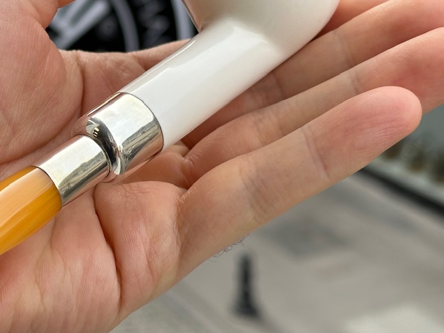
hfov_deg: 20.6
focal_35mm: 94
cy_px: 99
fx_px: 1205
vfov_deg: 15.7
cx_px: 77
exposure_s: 1/803
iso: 64
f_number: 1.78
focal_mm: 6.86
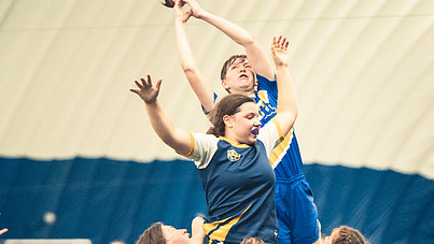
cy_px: 134
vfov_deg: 4.6
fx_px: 3016
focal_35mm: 262
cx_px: 279
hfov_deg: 8.2
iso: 12800
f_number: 2.8
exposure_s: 1/500
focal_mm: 116
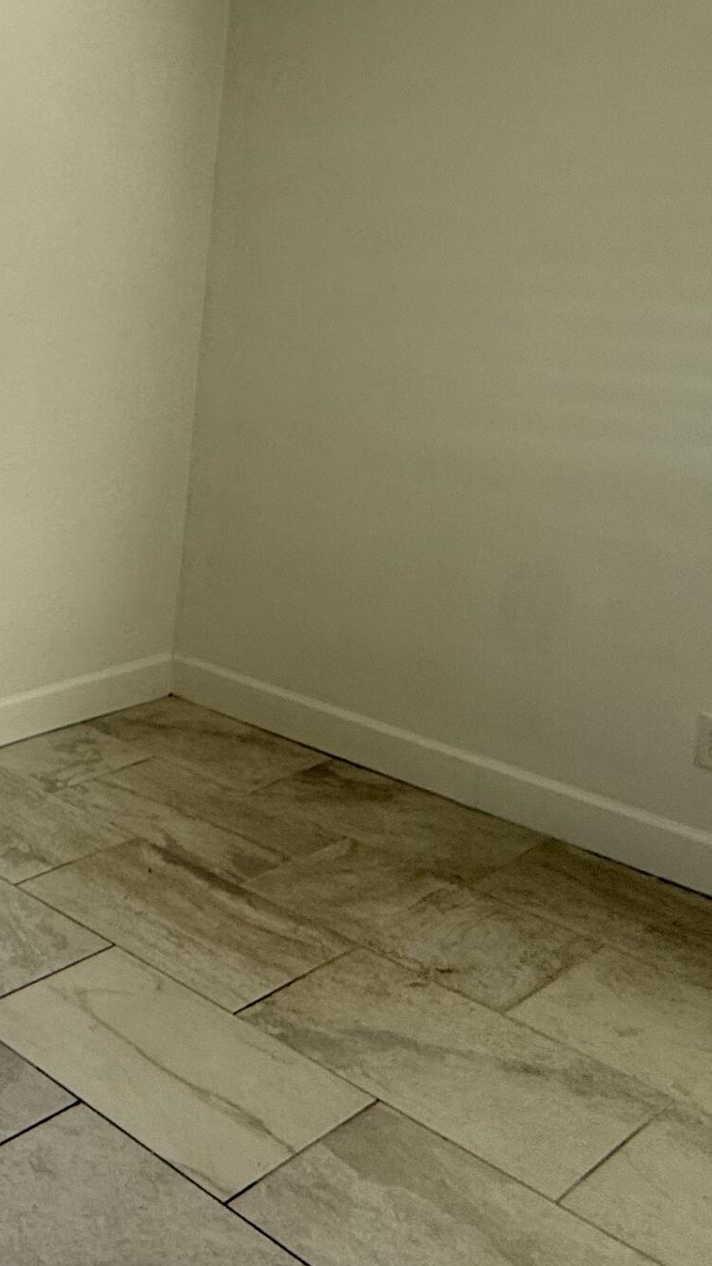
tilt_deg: -6.4
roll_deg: -0.1
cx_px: -551
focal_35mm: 34
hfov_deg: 22.1
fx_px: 1141
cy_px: 347
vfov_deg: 55.8
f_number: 2.2
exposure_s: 1/135
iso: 64
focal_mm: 2.22
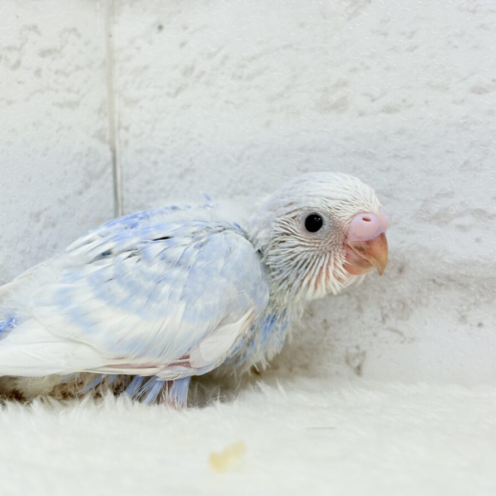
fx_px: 1005
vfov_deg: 27.7
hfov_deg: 27.7
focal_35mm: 62
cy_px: 246
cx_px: 198
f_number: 1.6
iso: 64
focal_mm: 5.96
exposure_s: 1/100
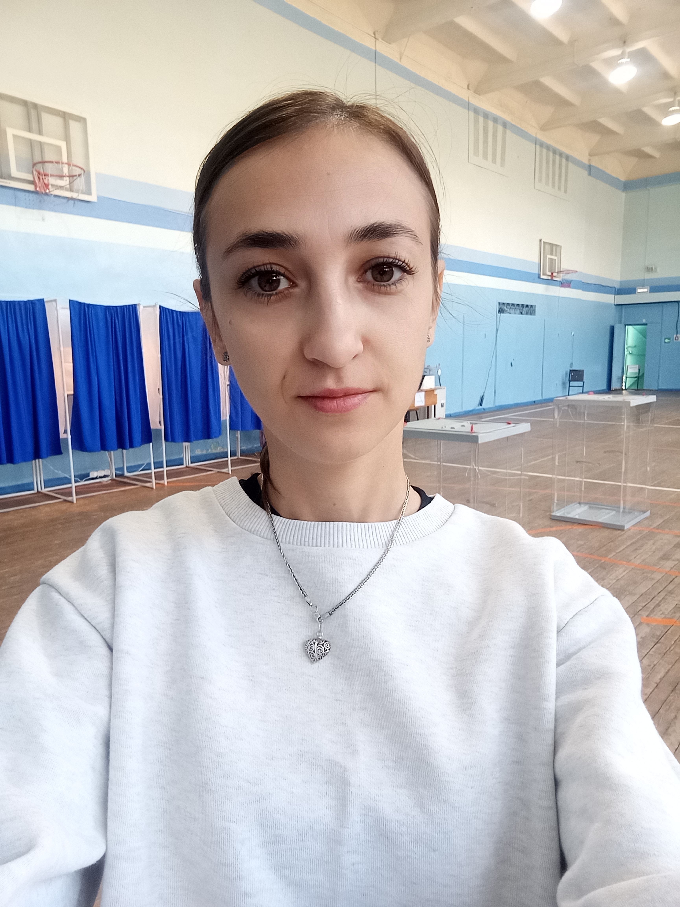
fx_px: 629
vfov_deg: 71.6
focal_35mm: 24
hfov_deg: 56.8
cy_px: 454
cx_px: 340
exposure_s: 1/33.3
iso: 365
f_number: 2.45
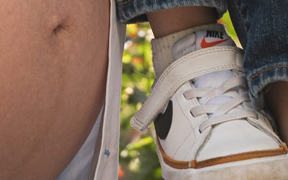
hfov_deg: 3.3
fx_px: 5061
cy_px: -628
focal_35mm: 645
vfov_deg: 2.0
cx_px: 108
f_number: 5.6
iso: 80
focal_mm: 75
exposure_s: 1/125
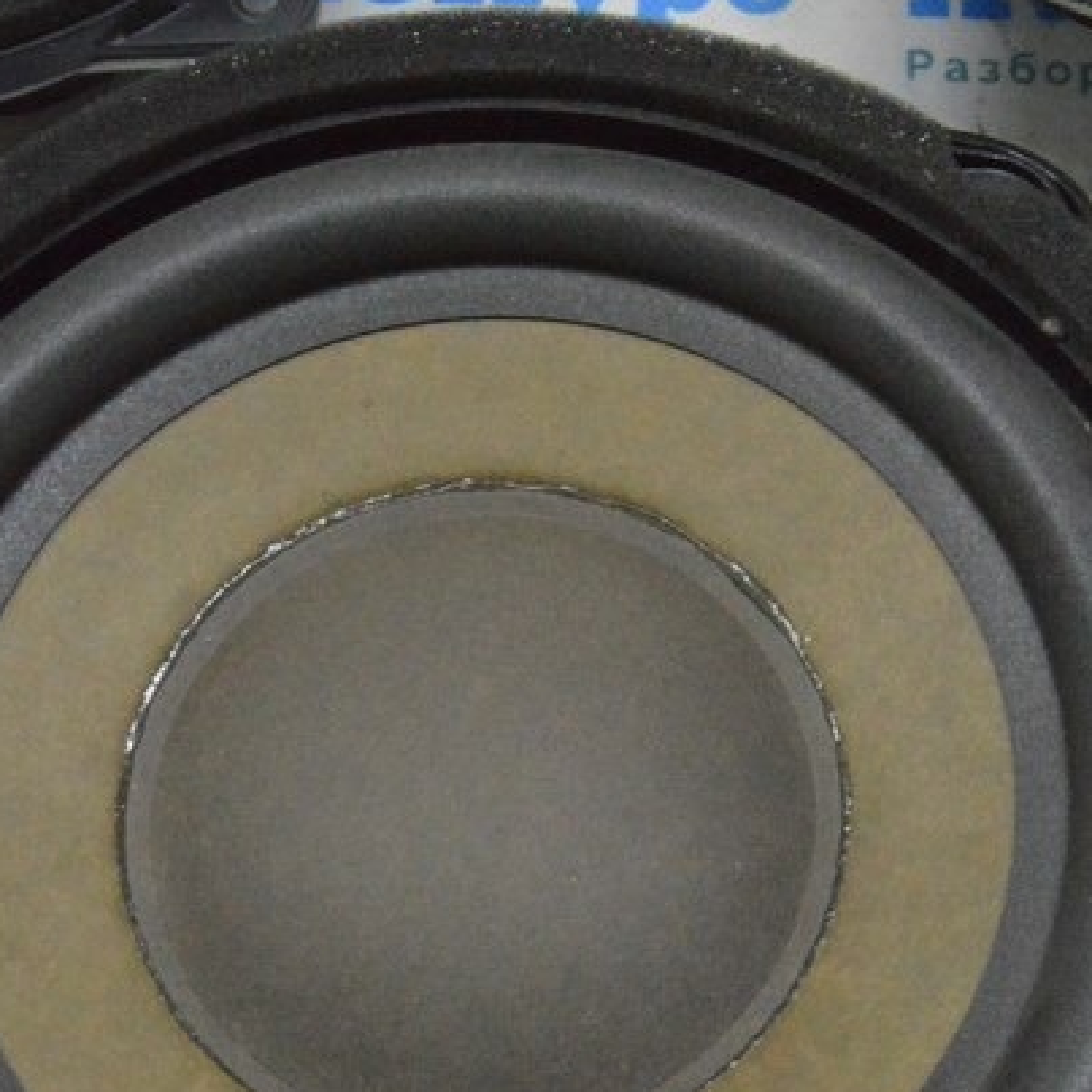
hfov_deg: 24.3
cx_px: 535
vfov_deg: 24.2
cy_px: 742
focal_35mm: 71
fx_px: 2534
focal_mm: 22
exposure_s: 1/20
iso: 6400
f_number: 20
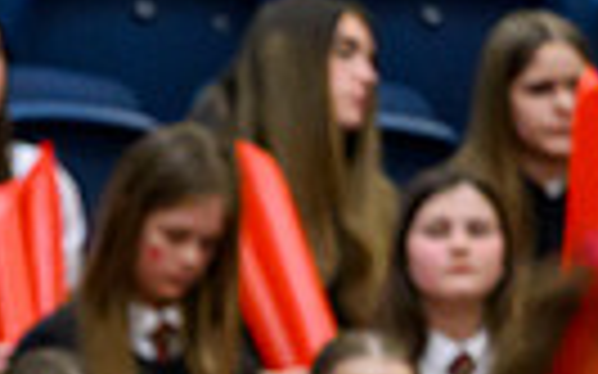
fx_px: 21259
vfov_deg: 1.0
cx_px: -171
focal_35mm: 1305
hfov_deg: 1.6
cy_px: 650
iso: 5000
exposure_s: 1/1000
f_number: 3.2
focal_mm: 200
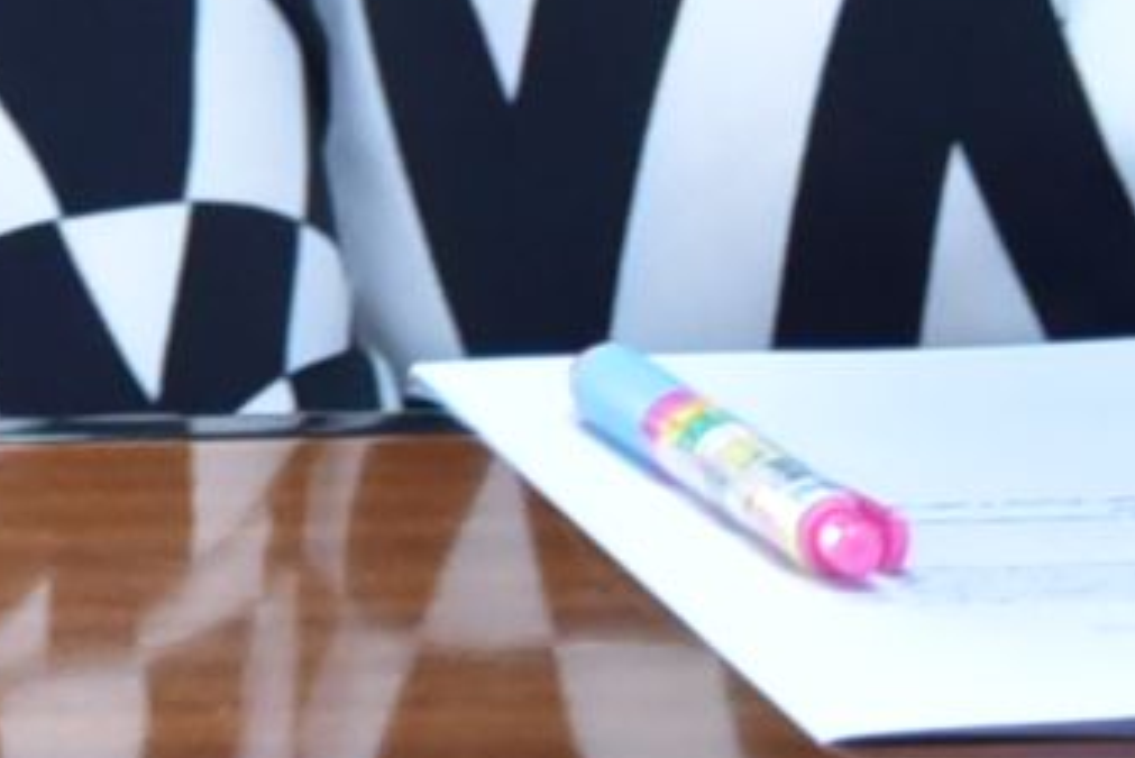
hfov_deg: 1.7
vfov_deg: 1.2
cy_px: -1339
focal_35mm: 1186
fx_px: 37406
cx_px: 872
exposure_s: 1/160
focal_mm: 160
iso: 4000
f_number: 5.6
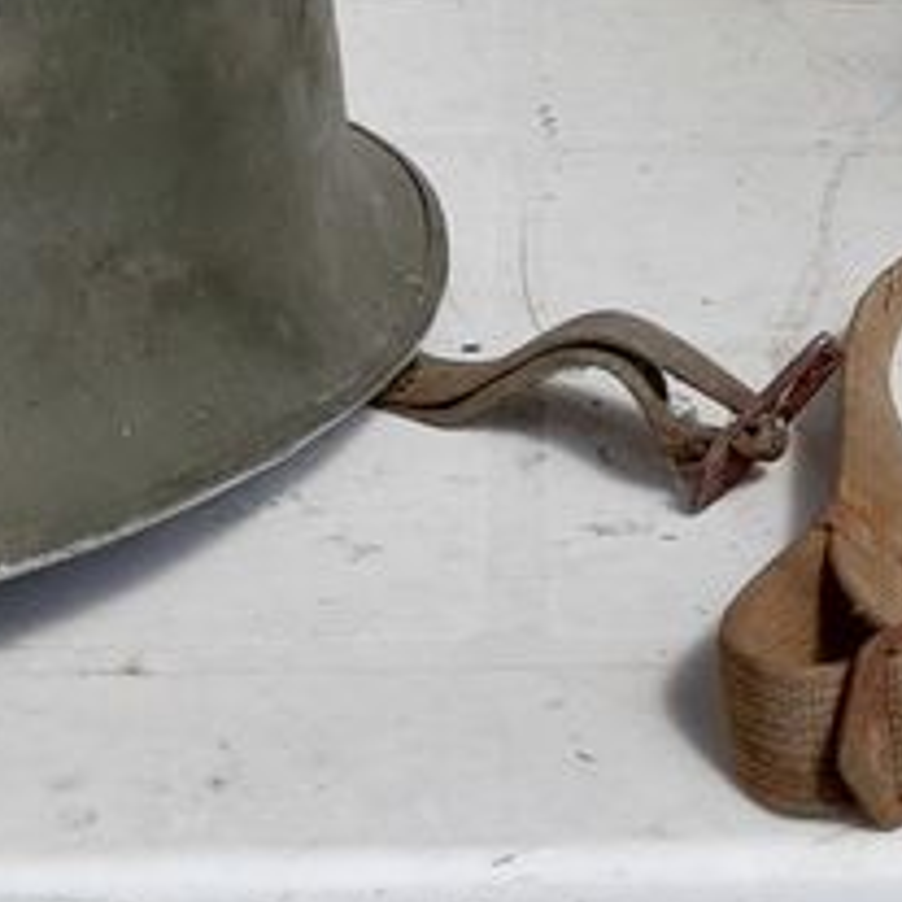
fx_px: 3154
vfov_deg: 15.9
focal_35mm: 107
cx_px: 754
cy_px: -22
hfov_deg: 16.1
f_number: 2
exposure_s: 1/332
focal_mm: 4.6
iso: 20
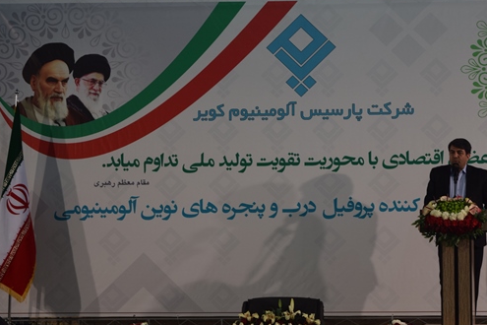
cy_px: 150
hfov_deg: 19.1
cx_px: 300
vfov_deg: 12.8
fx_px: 1443
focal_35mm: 107
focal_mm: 55
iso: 400
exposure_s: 1/100
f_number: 5.6
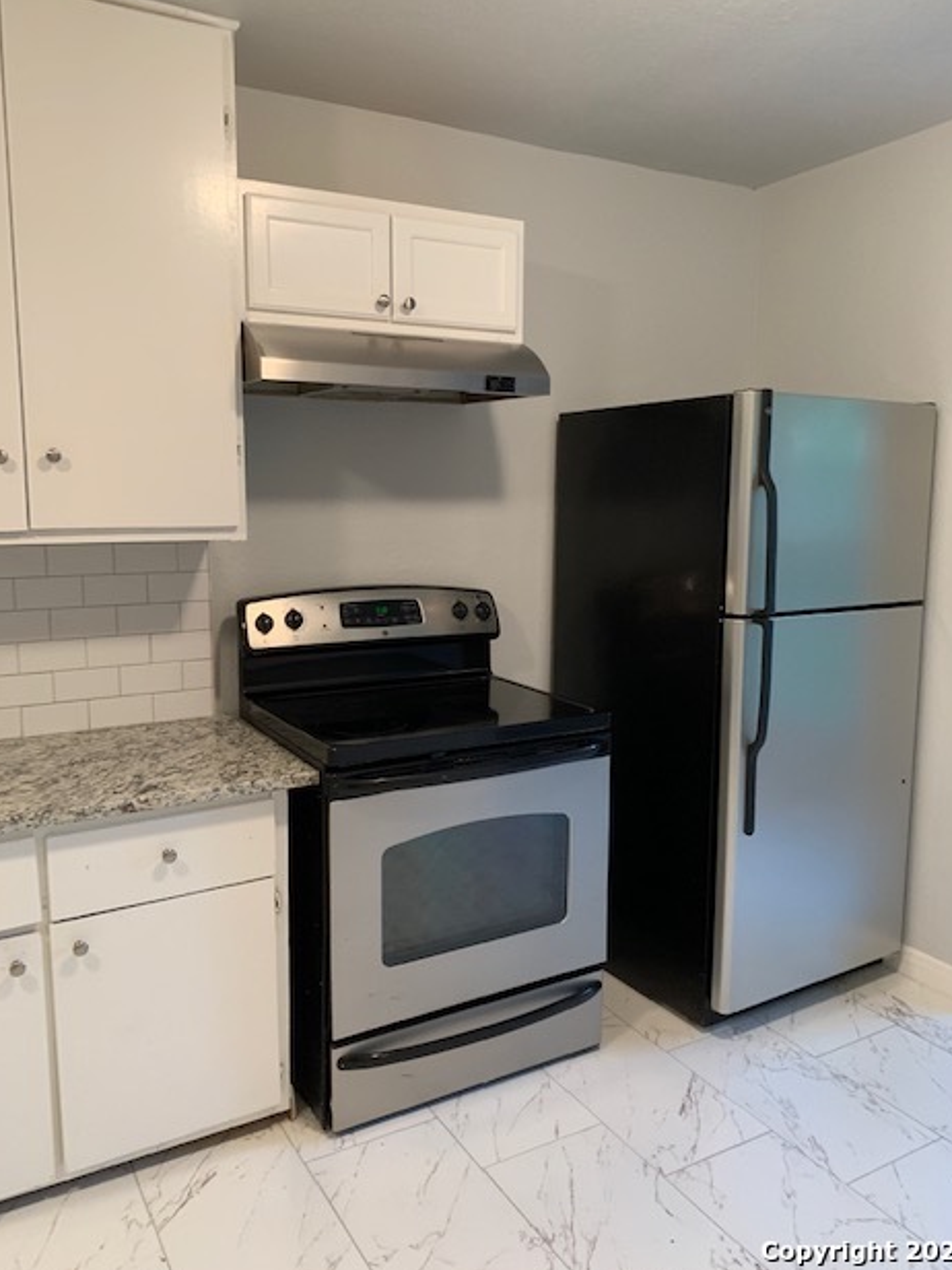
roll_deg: -0.2
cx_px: 484
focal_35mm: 27
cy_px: 641
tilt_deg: -7.2
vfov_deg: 65.3
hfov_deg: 51.4
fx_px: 990
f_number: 1.8
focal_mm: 4.25
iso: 250
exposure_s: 1/60
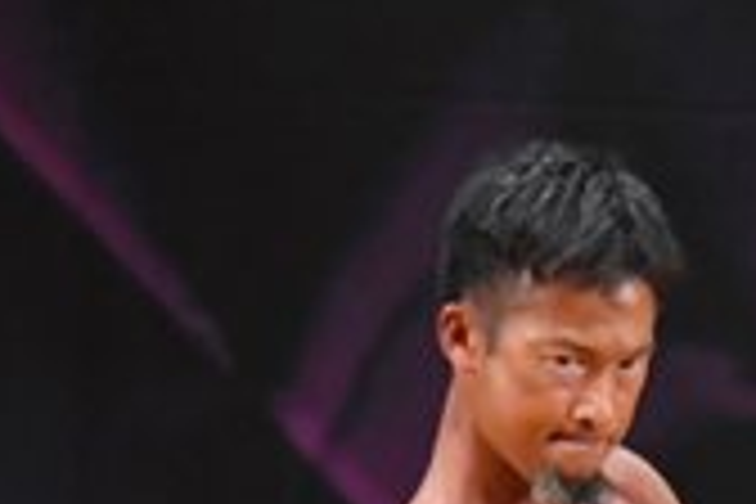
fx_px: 26101
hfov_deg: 1.7
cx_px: 722
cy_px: 1107
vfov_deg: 1.1
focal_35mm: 1243
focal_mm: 180
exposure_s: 1/400
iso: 3200
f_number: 5.6
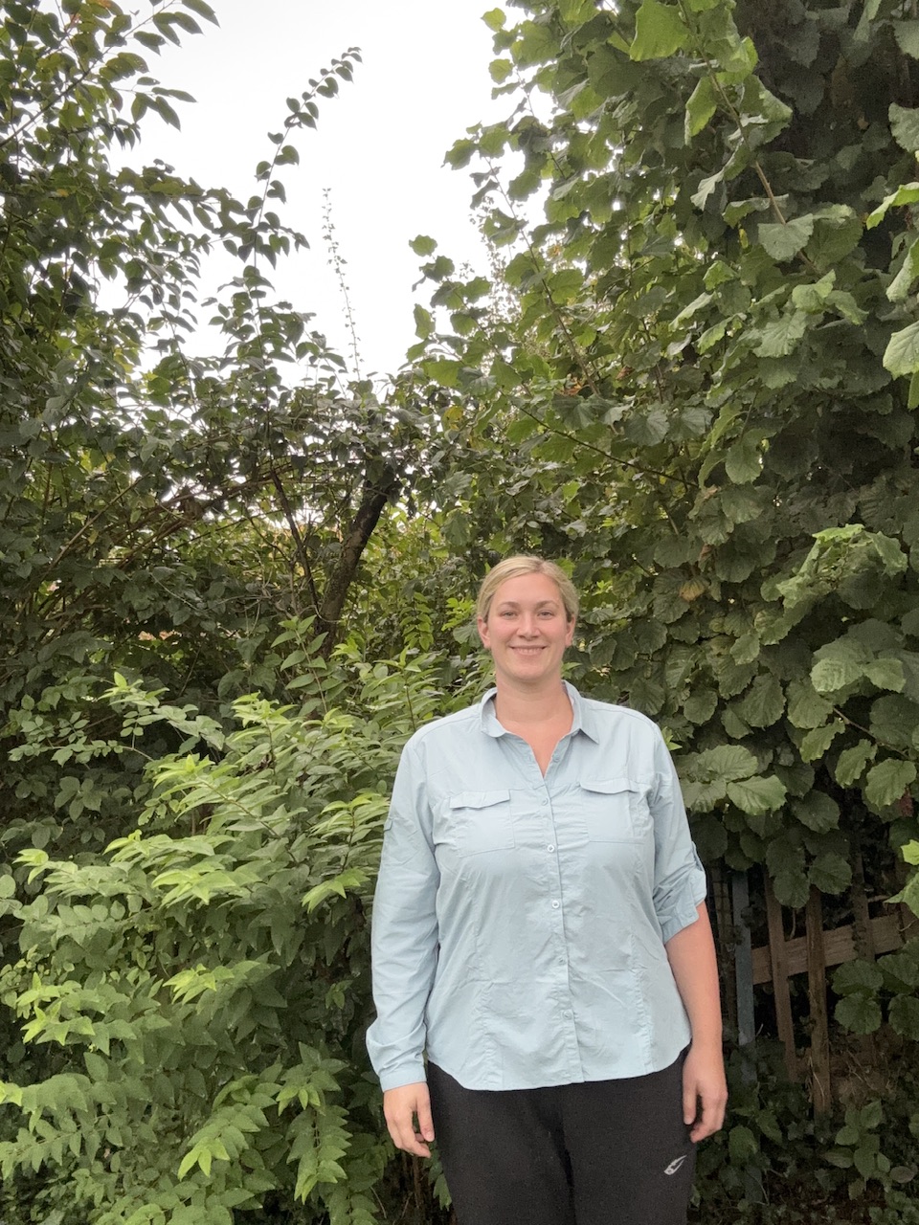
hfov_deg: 46.8
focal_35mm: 30
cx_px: 460
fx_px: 1062
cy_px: 612
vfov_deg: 60.0
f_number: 1.9
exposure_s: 1/68
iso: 80
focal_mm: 2.69
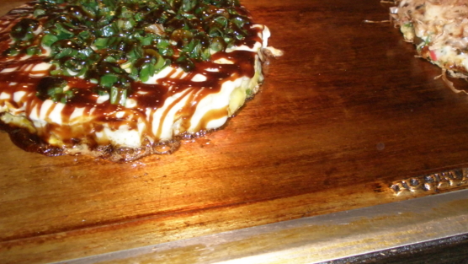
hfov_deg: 35.6
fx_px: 720
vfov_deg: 20.6
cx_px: 318
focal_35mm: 58
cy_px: 71
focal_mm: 6.6
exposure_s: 1/30
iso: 200
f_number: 3.5
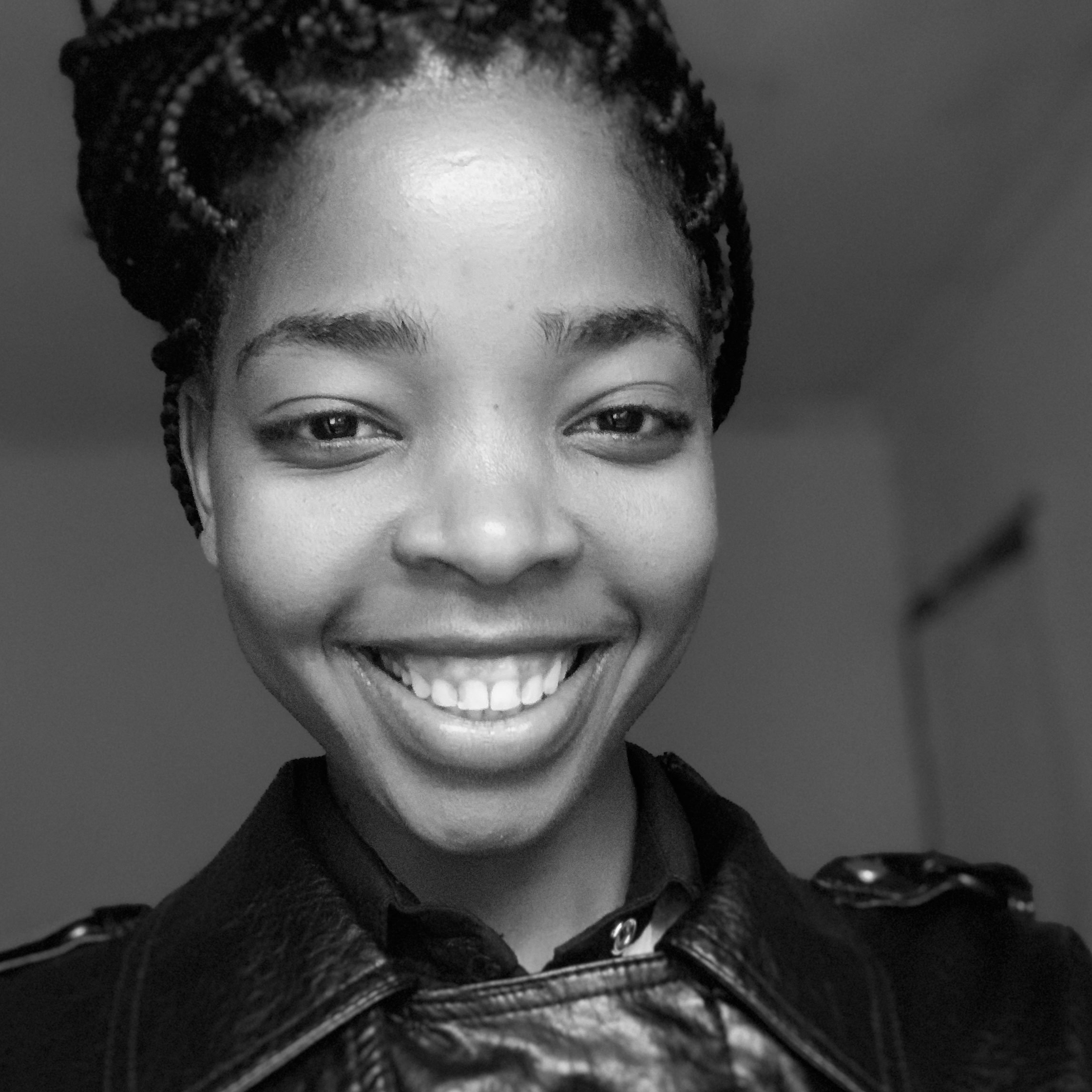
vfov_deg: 43.8
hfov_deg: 43.9
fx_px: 1356
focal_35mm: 38
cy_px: 576
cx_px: 547
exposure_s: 1/20
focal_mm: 2.87
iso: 500
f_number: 2.2
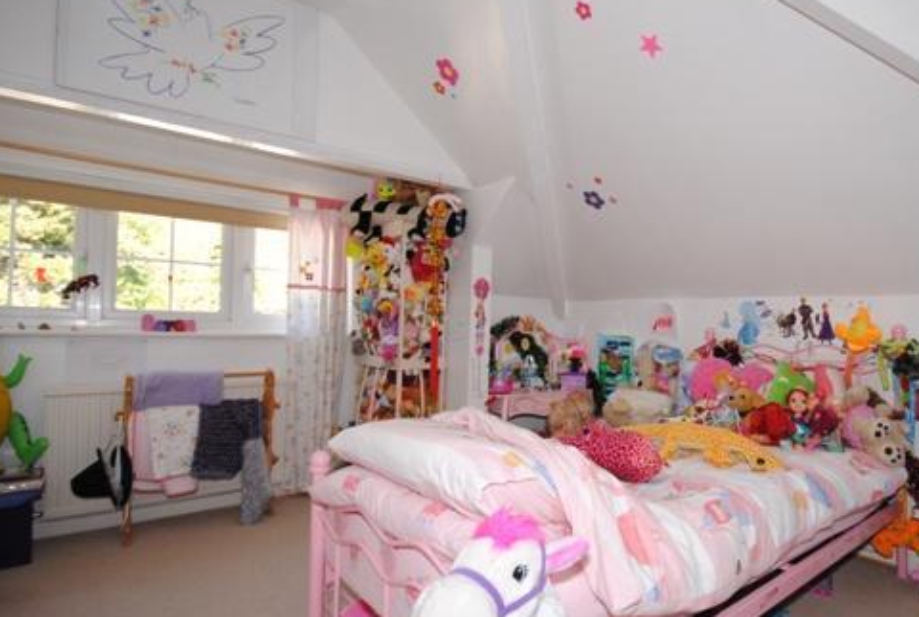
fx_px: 511
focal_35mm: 20
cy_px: 328
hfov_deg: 82.2
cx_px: 576
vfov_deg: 62.1
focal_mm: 10
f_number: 5.6
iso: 400
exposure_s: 1/60
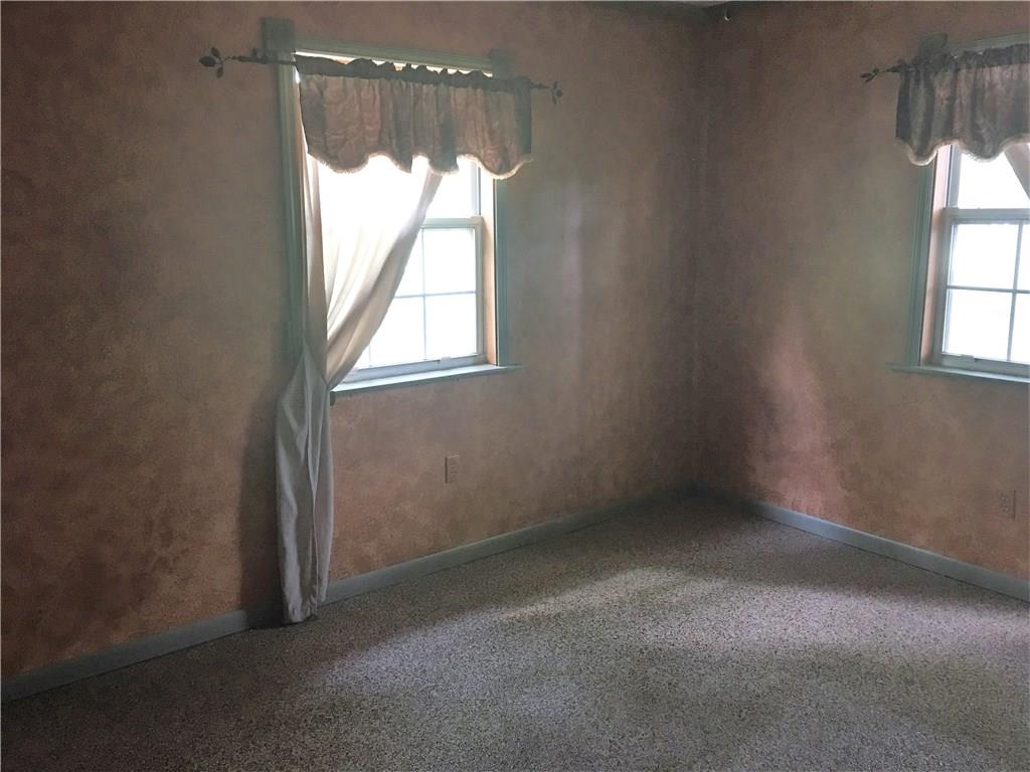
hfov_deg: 61.7
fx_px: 863
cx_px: 515
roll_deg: +1.2
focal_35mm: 29
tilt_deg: -9.4
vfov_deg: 48.2
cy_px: 386
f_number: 2.2
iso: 64
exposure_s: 1/4
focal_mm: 4.15
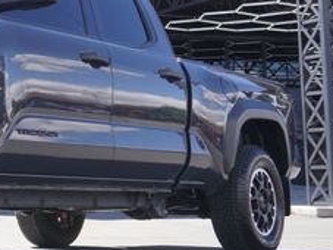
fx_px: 821
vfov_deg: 17.1
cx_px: -104
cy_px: 41
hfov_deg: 20.8
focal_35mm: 85
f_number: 5.6
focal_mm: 21
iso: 100
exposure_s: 1/125
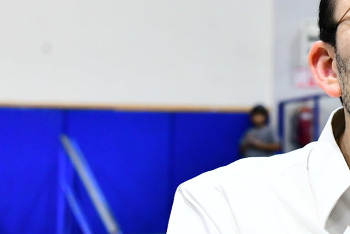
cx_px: 421
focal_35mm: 113
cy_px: 66
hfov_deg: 17.3
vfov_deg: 12.1
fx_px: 1099
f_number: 5.6
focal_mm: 42
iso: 3200
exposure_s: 1/320
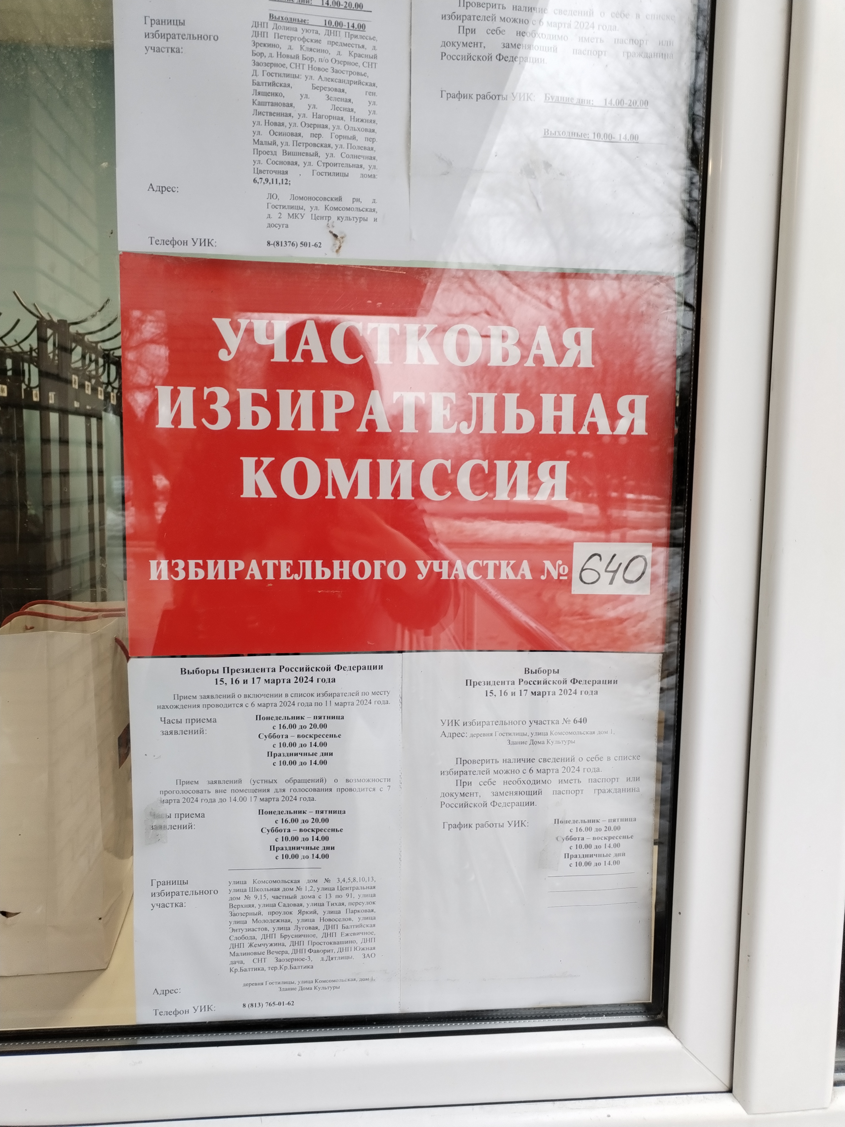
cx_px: 422
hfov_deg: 48.2
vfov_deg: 61.7
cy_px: 564
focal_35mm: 29
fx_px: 944
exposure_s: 1/50
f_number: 1.8
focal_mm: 4.75
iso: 252
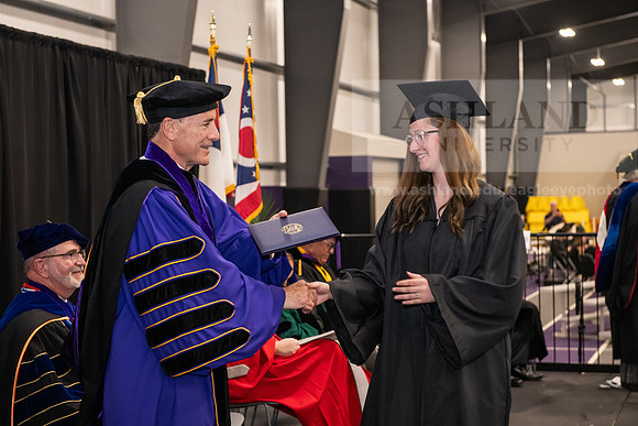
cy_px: 213
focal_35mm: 70
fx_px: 1241
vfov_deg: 19.5
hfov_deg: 28.8
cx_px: 319
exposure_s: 1/125
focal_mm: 70
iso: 2500
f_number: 5
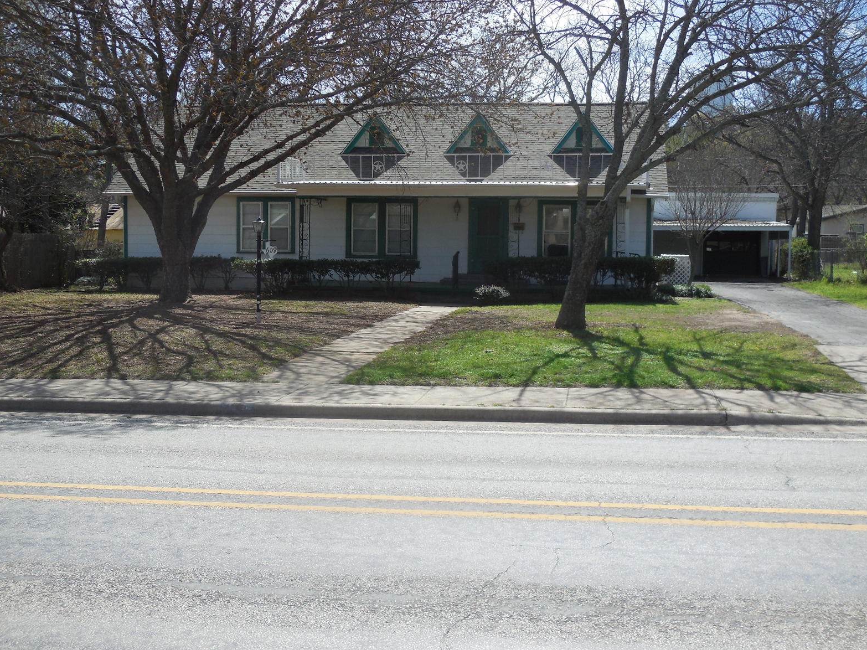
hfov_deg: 40.4
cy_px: 323
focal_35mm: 47
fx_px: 1177
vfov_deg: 30.9
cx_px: 440
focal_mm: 8.2
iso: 125
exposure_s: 1/1000
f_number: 3.8
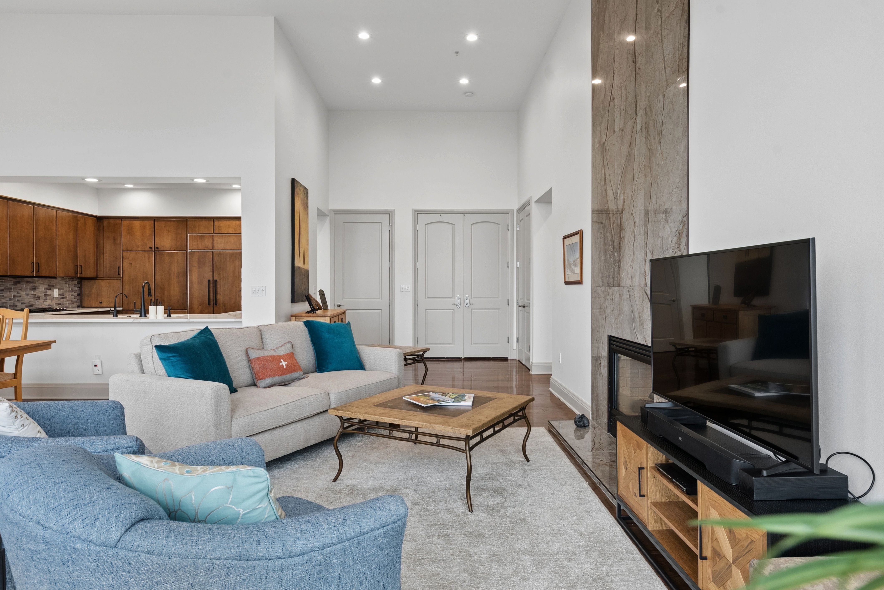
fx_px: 516
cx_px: 442
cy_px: 295
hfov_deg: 81.2
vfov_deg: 59.6
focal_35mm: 21
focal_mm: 21
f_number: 9
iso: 640
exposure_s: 1/40
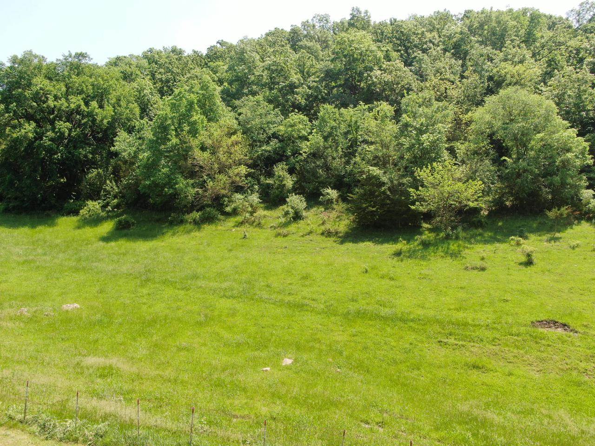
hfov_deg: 71.6
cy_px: 223
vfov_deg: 56.8
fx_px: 413
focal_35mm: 24
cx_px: 298
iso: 100
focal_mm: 4.39
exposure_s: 1/500
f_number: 2.8
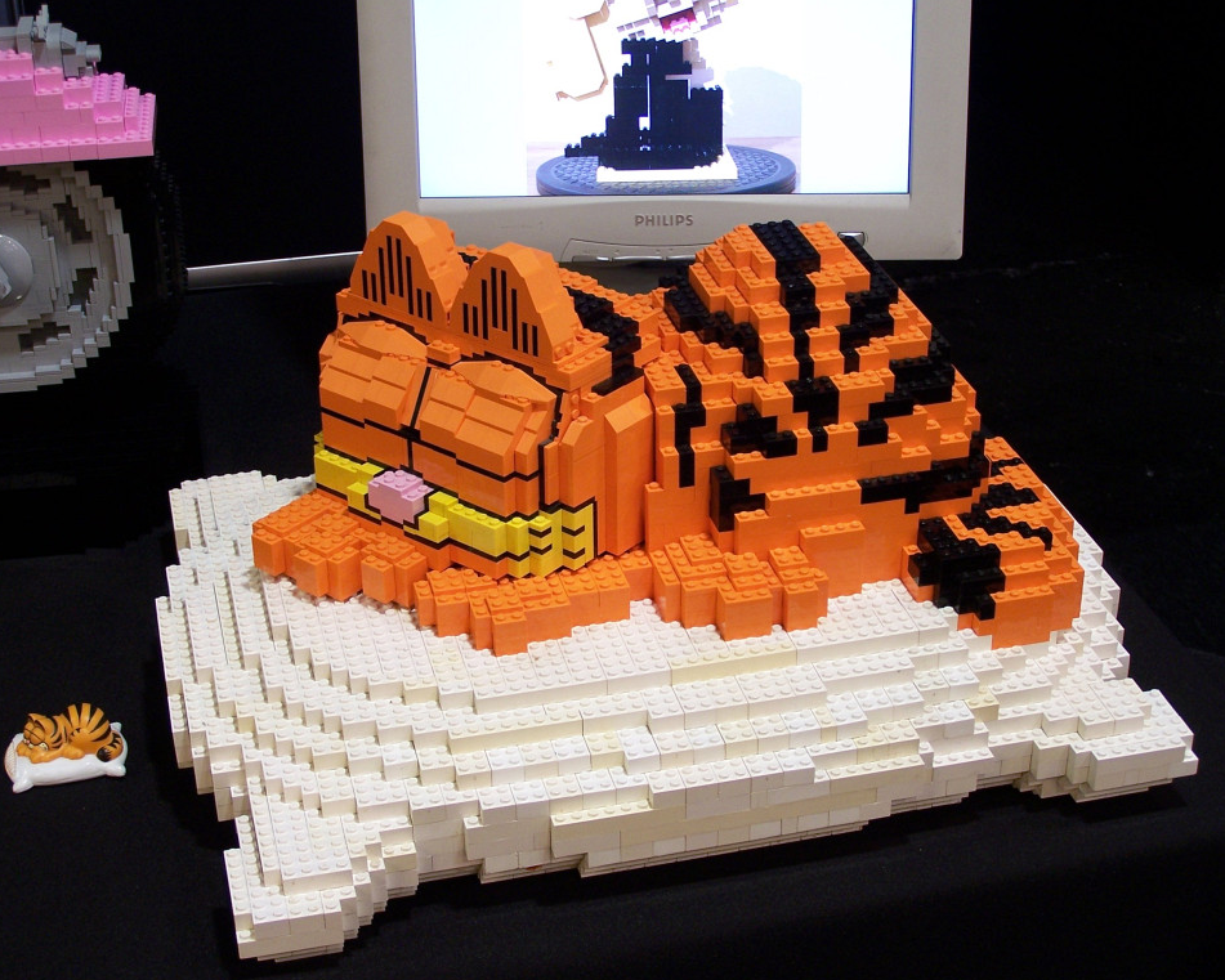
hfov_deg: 30.5
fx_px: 2248
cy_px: 493
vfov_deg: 24.6
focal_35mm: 62
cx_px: 611
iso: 80
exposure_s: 1/3
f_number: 3.1
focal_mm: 9.8
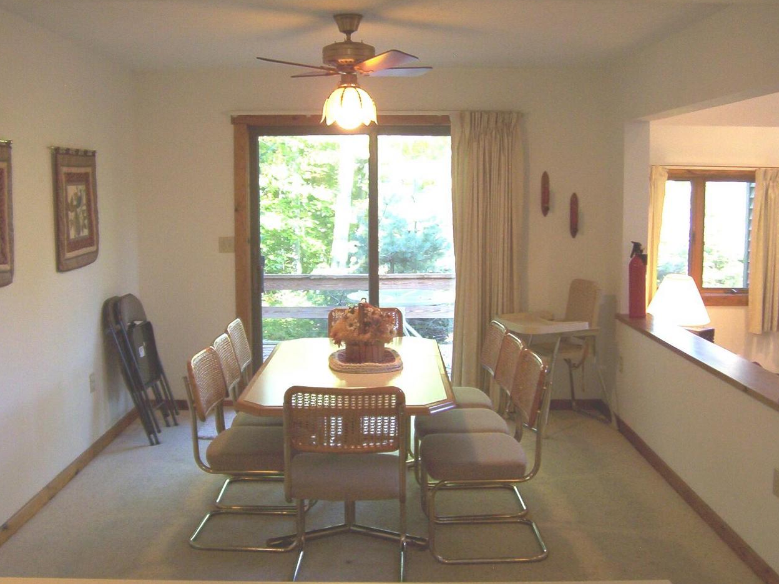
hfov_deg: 50.1
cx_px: 383
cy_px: 285
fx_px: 833
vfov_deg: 38.7
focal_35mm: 37
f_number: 2.76
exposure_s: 1/30
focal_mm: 5.54
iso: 140
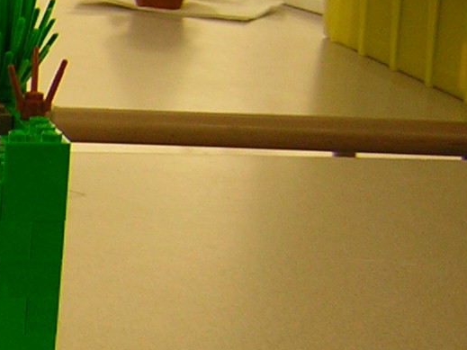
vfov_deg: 13.2
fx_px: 1497
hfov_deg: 16.3
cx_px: -215
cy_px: 301
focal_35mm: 111
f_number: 2.6
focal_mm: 4.7
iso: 50
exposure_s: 1/6.5
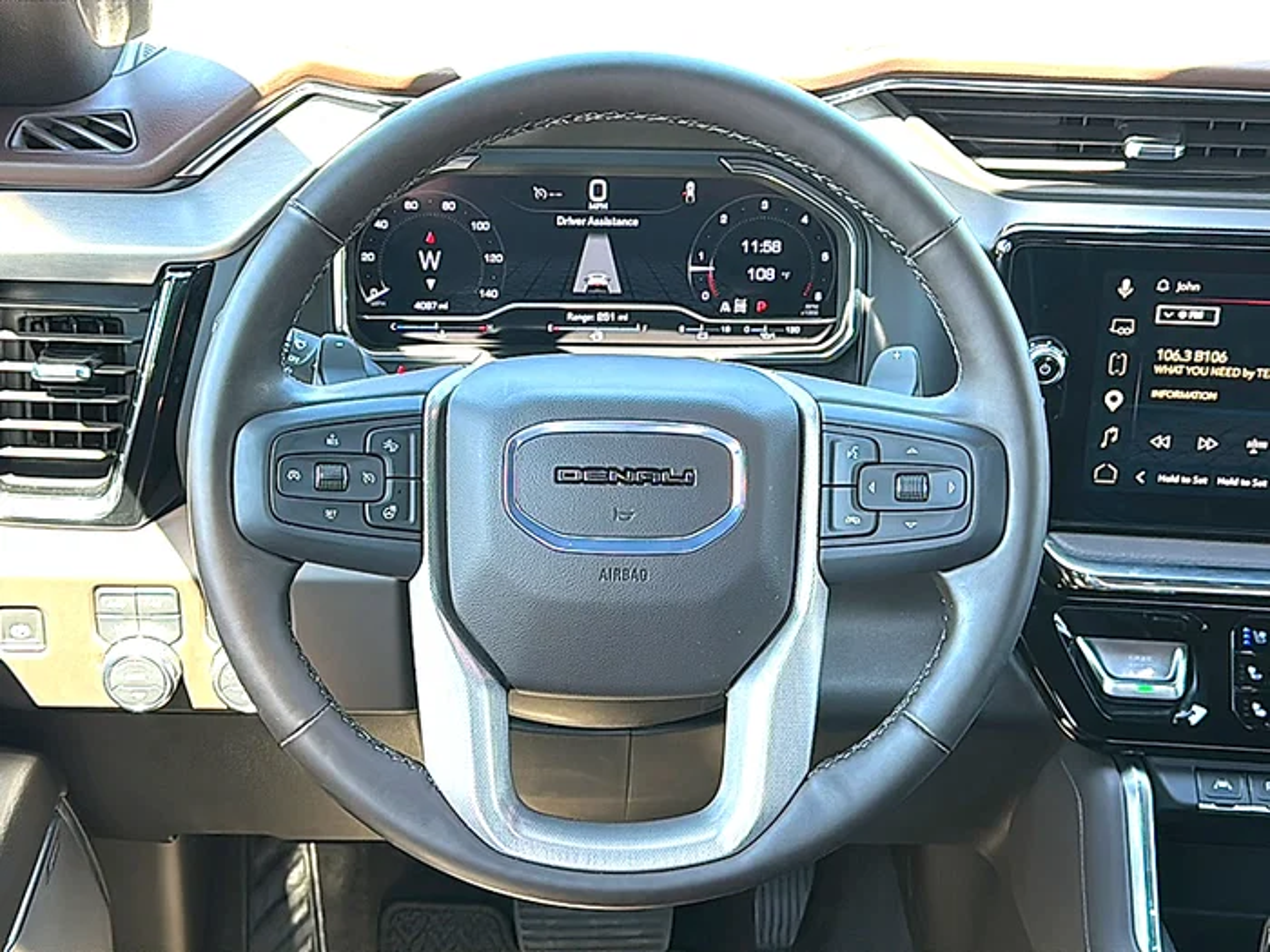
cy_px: 476
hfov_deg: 42.9
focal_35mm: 44
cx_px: 635
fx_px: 1614
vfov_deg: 32.9
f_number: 1.78
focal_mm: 6.86
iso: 64
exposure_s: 1/76
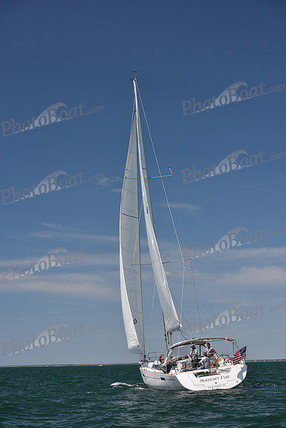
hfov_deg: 19.5
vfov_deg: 28.8
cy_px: 214
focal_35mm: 70
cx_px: 143
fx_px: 834
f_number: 6.3
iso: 320
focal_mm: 70
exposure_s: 1/800
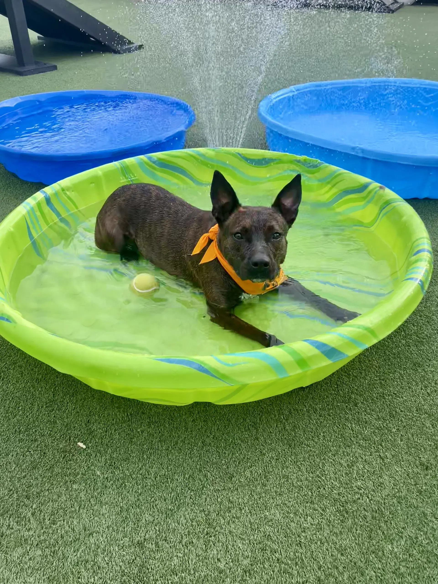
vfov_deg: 67.3
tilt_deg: -35.6
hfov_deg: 53.1
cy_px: 292
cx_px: 219
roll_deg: +3.7
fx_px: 439
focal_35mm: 26
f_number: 1.6
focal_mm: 4.2
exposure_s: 1/972
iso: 32
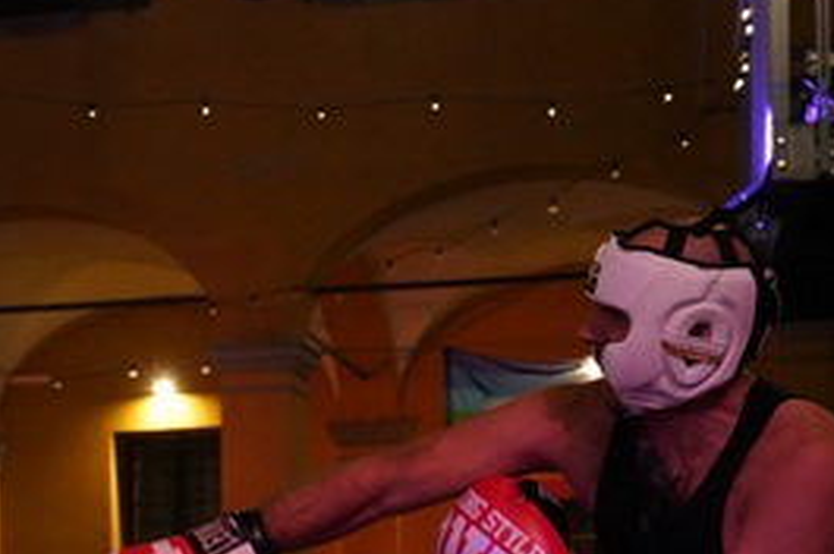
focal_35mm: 110
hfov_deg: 18.4
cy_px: 716
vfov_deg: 12.1
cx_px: 132
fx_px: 2545
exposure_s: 1/320
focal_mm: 40
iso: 6400
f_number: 4
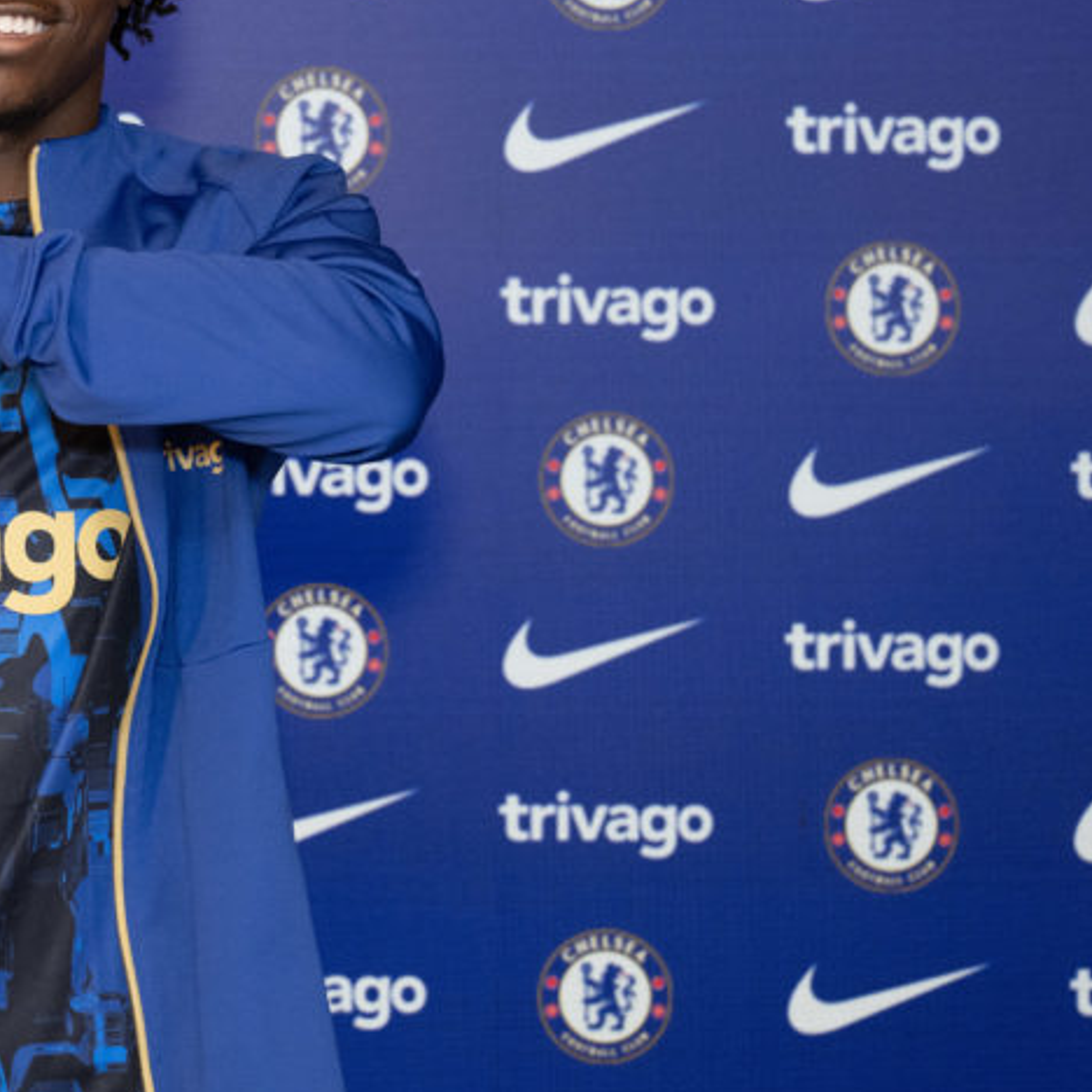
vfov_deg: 15.0
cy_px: 294
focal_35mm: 116
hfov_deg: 14.6
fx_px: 4140
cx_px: -149
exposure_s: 1/200
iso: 800
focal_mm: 56
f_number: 4
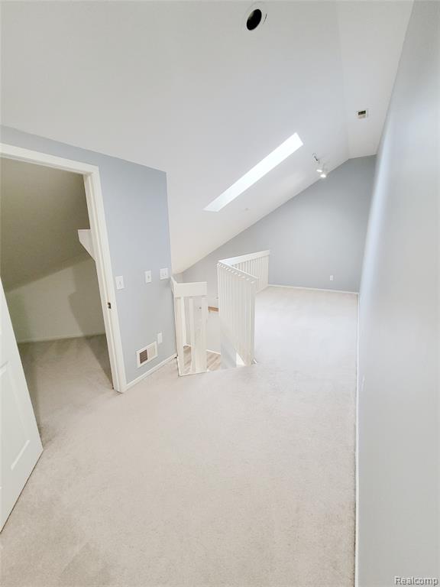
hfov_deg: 89.9
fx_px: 220
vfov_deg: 106.2
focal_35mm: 13
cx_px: 220
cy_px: 294
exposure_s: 1/30
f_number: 2.2
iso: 640
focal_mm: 2.2
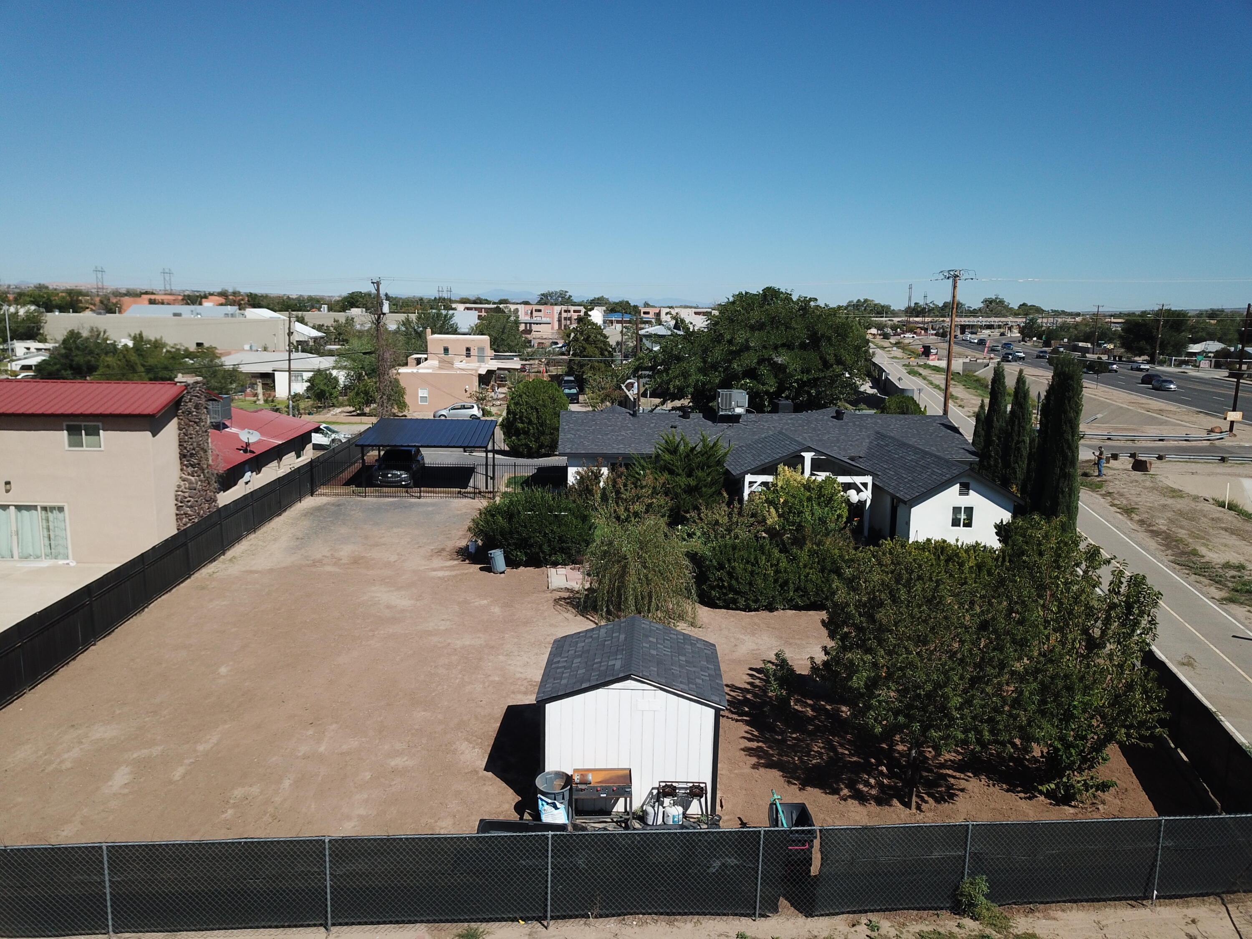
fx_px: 940
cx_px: 626
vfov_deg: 53.1
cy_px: 470
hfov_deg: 67.3
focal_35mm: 26
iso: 100
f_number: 2.2
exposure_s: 1/2415
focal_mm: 4.73
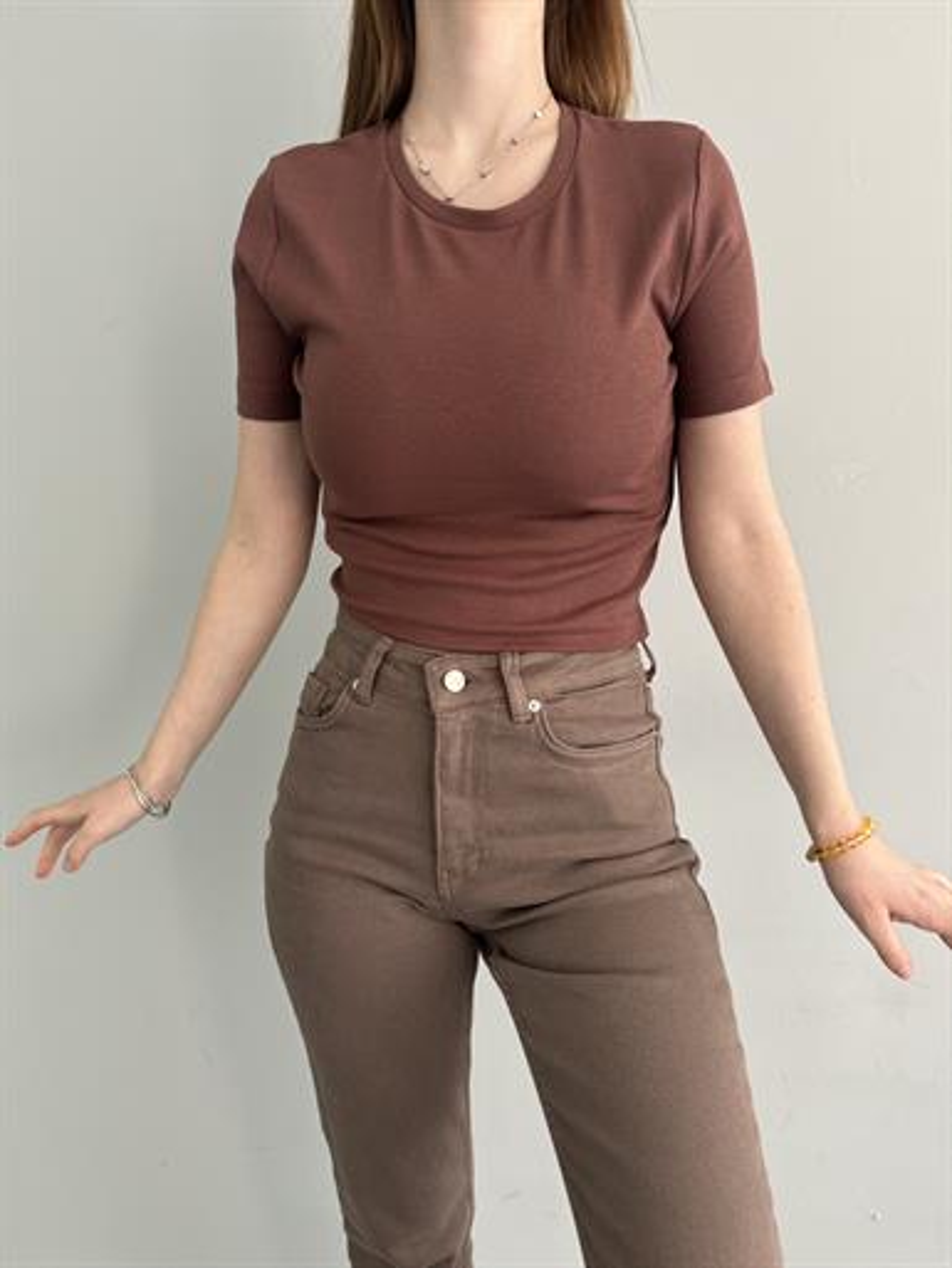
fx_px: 880
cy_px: 634
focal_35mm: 24
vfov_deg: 71.6
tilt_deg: -5.1
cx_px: 476
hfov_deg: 56.8
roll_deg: +0.1
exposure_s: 1/50
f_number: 1.78
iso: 200
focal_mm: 6.86
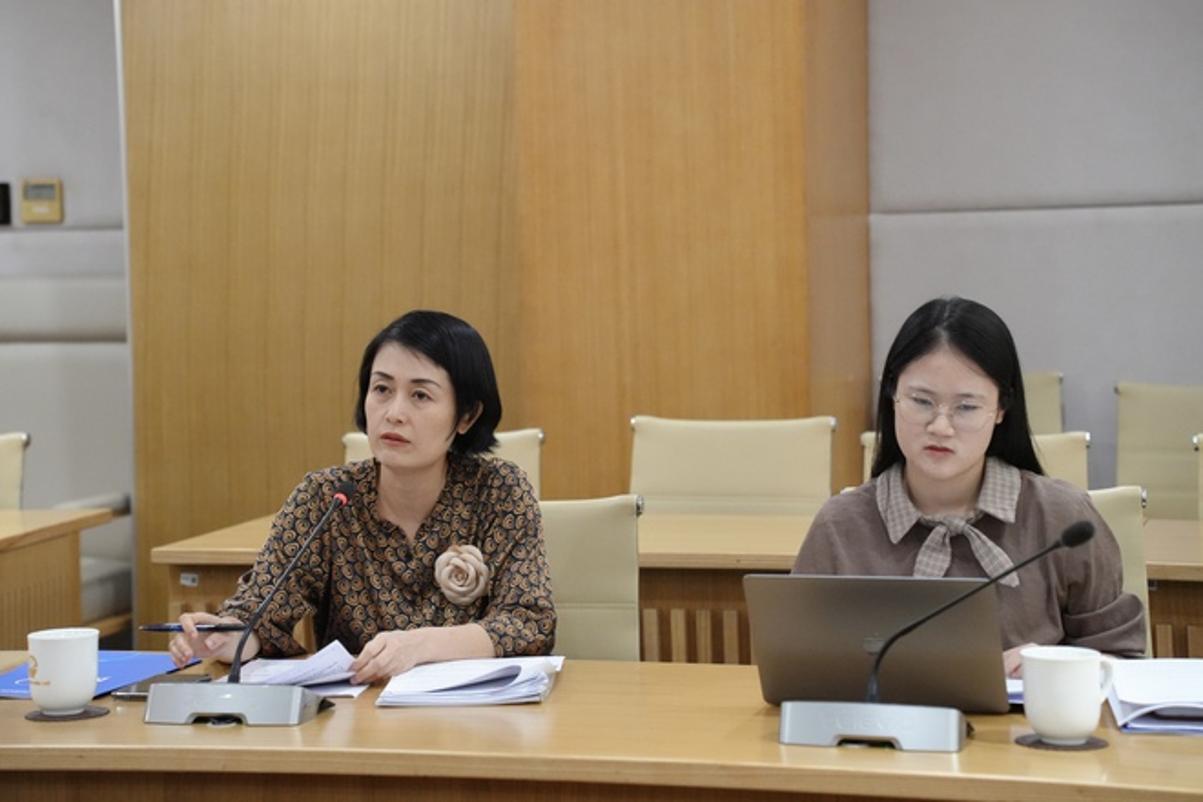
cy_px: 401
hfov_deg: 27.0
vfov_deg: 18.2
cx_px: 602
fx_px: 2506
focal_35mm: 75
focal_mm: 75
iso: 6400
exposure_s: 1/250
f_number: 4
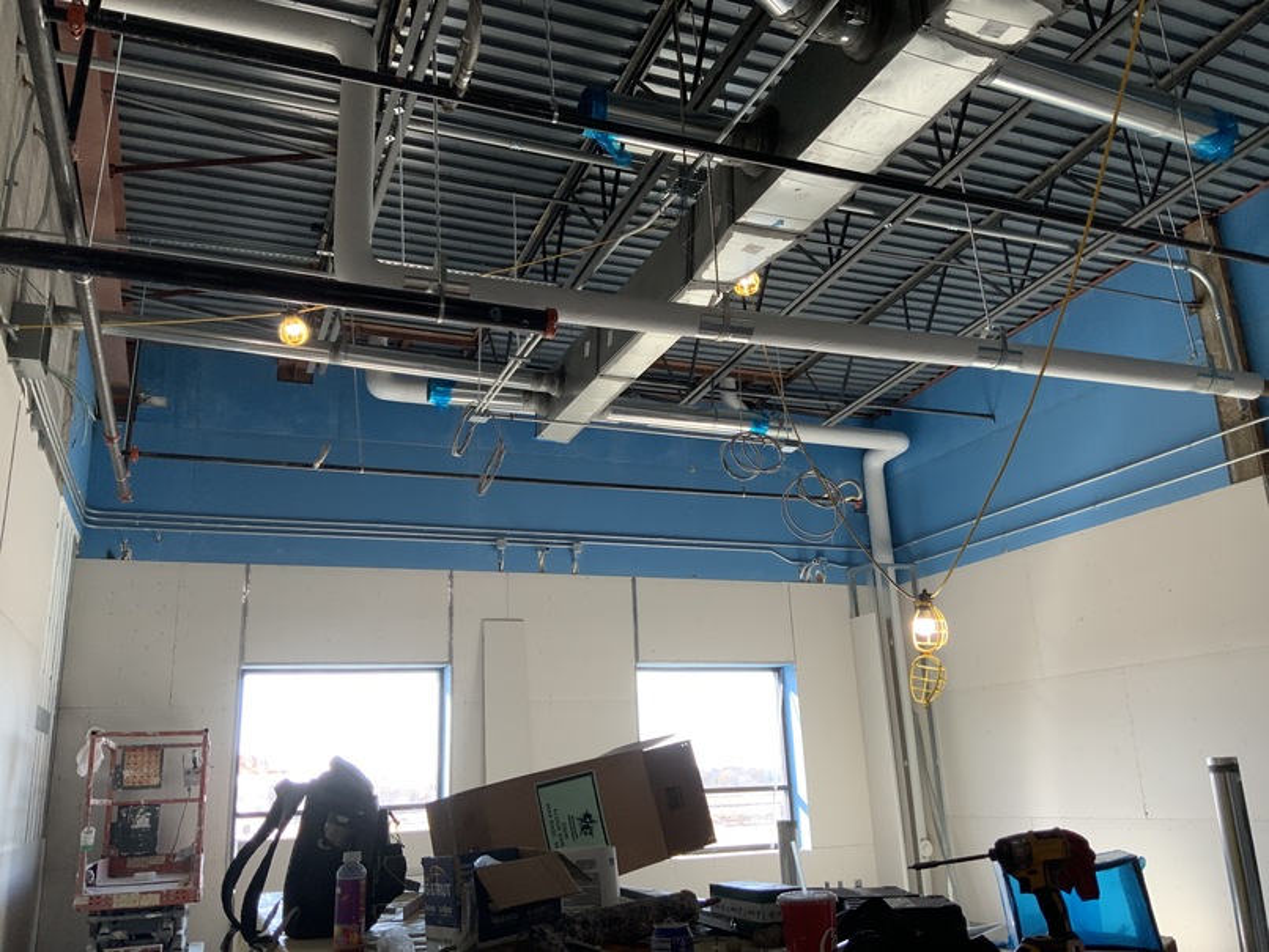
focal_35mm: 29
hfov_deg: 61.6
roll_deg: +3.8
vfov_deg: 48.3
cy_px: 476
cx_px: 634
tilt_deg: +15.8
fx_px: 1063
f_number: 1.8
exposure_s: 1/60
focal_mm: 3
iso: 50
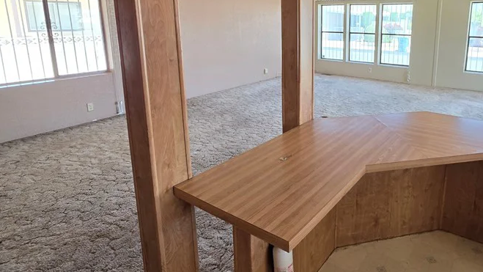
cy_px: 76
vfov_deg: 49.9
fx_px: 282
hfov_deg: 78.7
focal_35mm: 22
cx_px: 319
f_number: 1.9
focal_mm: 2.2
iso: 250
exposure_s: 1/120
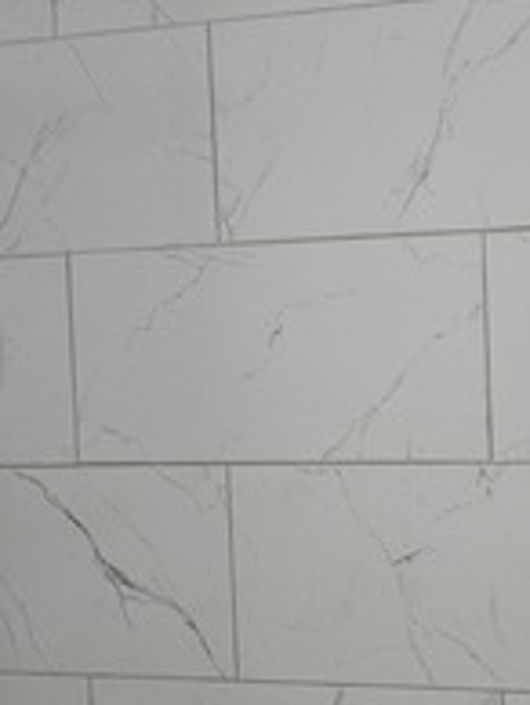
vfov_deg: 24.7
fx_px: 1609
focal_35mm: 79
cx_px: 327
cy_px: 412
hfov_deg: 18.7
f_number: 1.8
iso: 800
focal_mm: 5.4
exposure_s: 1/60
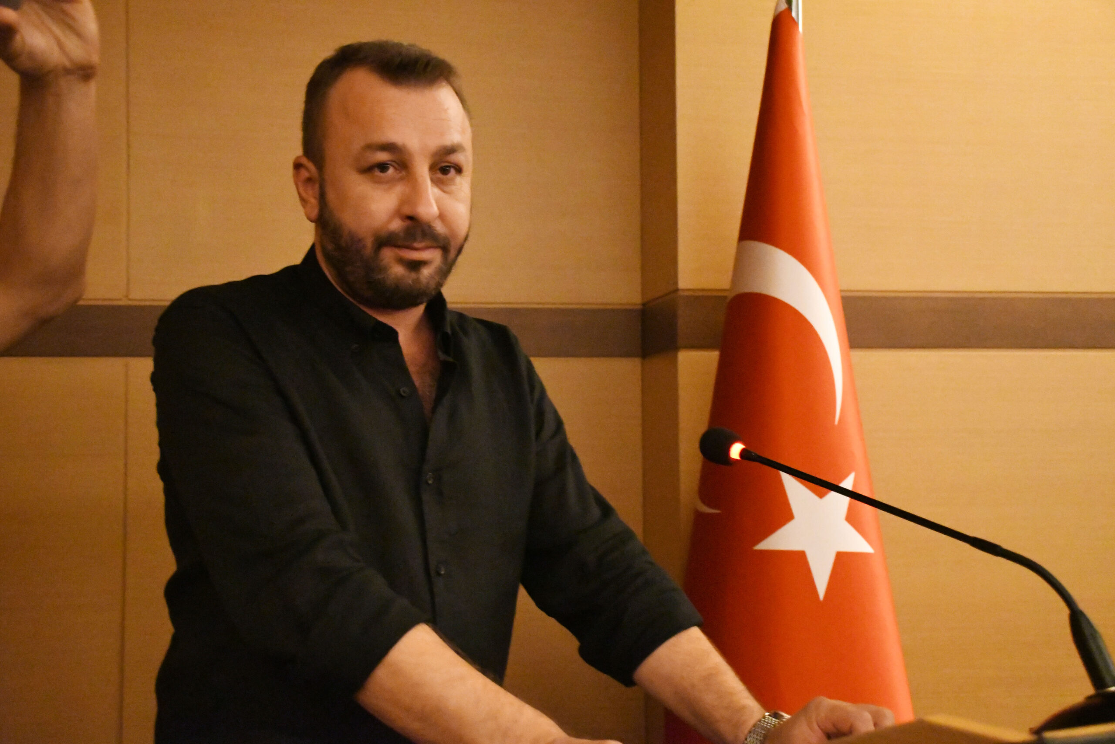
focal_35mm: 40
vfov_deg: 33.4
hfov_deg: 48.5
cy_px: 372
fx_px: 1239
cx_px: 558
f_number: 5
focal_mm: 27
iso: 16000
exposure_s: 1/100
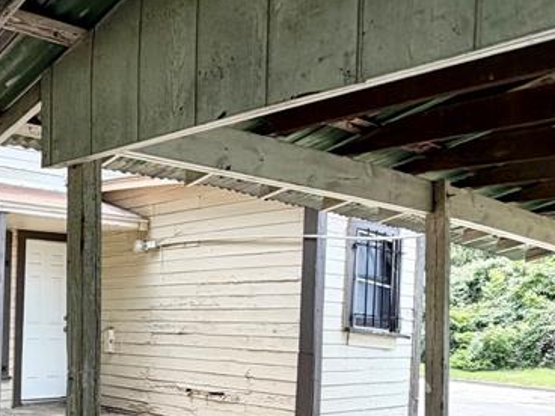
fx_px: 625
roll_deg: +0.0
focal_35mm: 39
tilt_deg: -3.6
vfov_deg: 35.6
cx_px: -33
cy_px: 333
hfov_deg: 40.2
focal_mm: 2.22
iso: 40
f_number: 2.2
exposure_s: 1/190
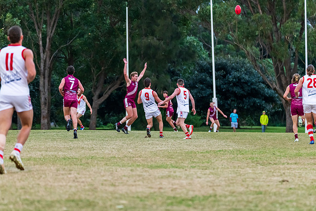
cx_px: 155
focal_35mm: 232
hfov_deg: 8.9
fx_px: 2034
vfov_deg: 5.9
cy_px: 107
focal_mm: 220
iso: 3200
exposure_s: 1/1000
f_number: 5.3
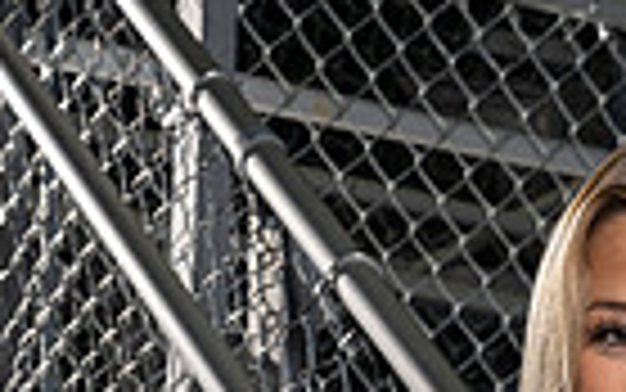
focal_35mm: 188
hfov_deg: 11.1
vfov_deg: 6.6
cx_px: 446
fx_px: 3209
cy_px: 991
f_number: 9
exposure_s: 1/250
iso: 320
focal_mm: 57
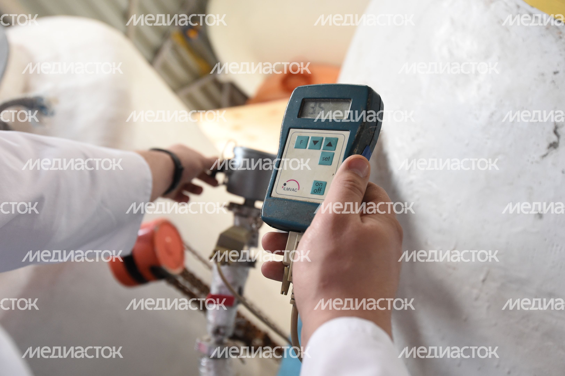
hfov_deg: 54.5
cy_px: 188
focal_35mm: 35
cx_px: 282
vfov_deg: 37.8
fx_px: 549
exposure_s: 1/100
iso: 3200
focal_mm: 35
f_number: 5
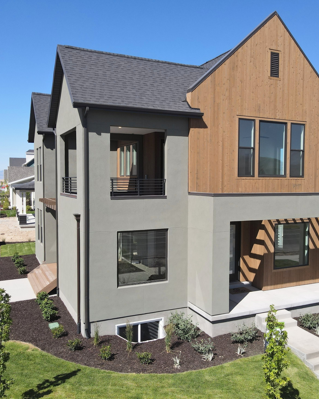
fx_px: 378
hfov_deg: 45.6
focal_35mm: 32
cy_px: 200
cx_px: 188
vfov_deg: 55.7
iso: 100
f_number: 2.8
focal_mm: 4.5
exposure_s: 1/725
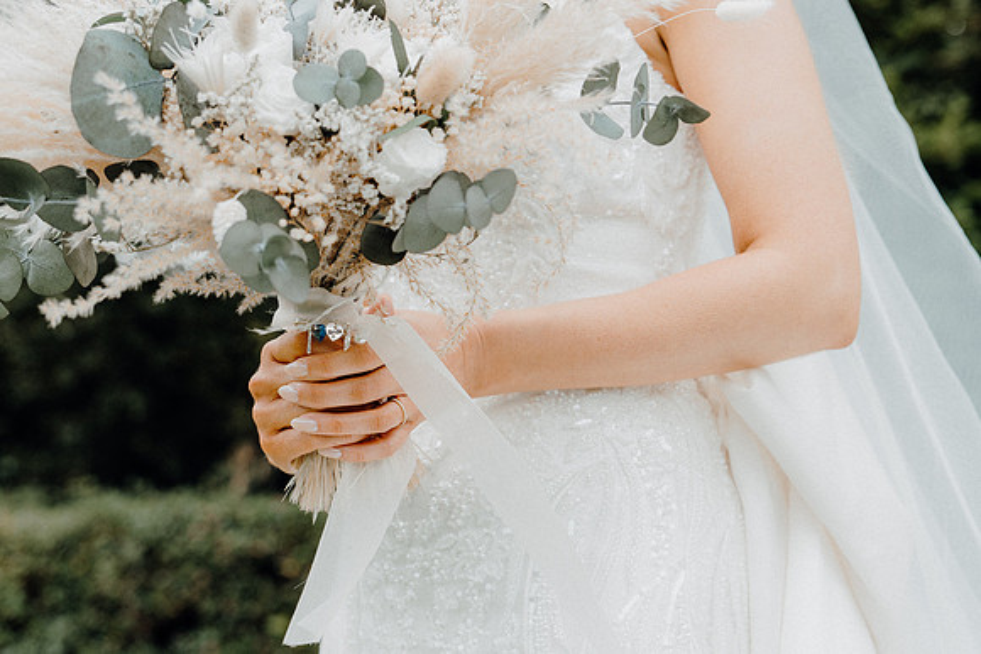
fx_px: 1826
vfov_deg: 20.3
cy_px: 327
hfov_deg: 30.1
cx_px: 490
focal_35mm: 67
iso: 125
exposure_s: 1/160
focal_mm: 45
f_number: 3.5
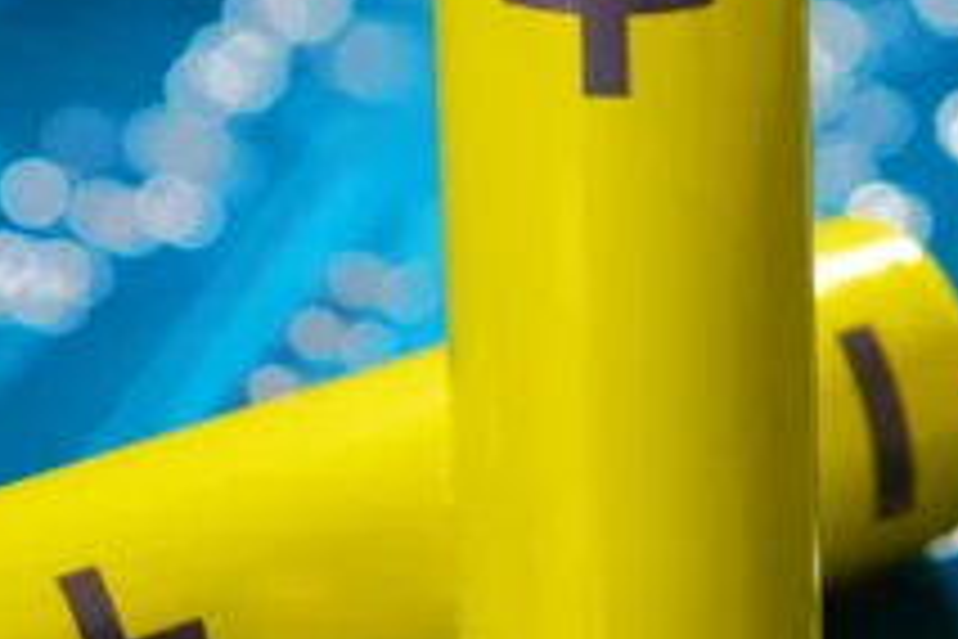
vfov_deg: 4.9
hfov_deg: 7.3
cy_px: 288
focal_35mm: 282
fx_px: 7504
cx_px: -67
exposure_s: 1/100
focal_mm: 100
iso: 100
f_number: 5
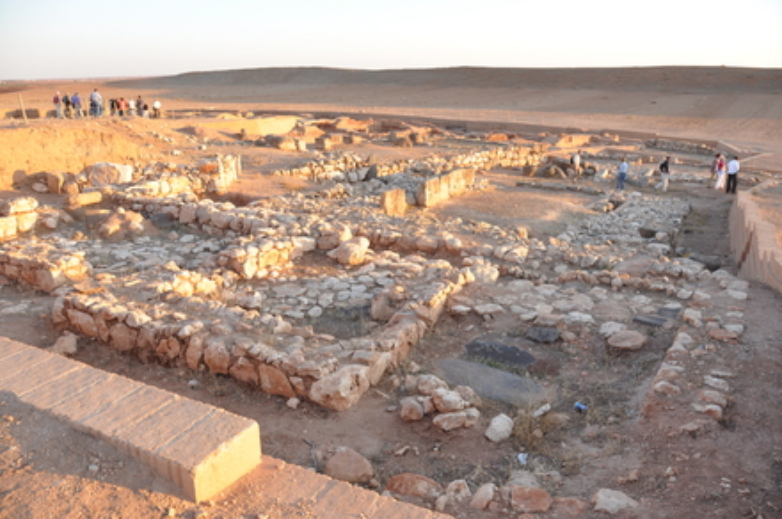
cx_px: 391
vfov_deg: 47.8
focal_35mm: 27
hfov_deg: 67.5
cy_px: 260
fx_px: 586
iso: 200
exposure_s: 1/125
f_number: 6.3
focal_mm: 18
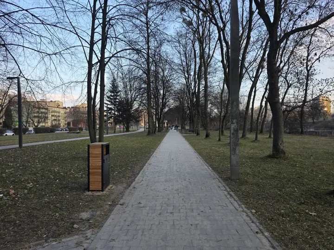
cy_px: 125
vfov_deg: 58.9
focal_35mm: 23
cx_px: 167
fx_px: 222
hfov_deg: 73.9
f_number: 1.7
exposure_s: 1/359
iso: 40
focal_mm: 6.3
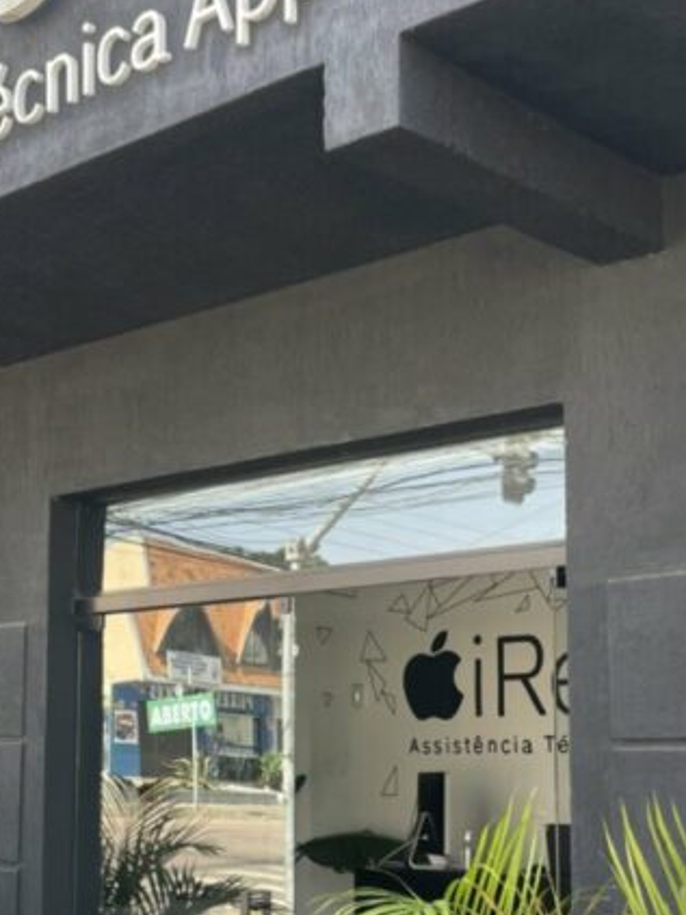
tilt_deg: +4.8
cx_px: 193
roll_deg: -0.8
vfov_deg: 32.4
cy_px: 632
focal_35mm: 59
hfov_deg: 24.6
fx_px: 1560
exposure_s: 1/186
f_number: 1.6
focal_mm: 4.2
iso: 32
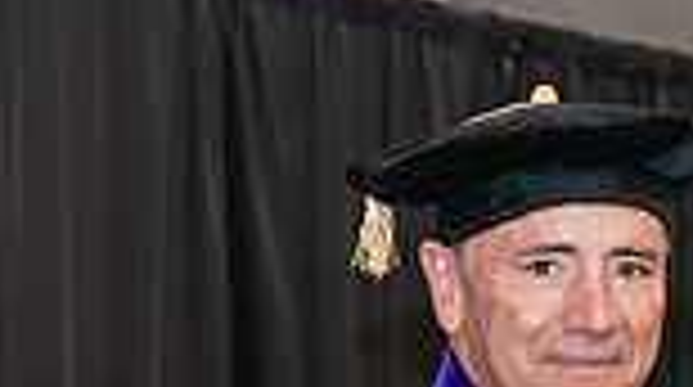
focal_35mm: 261
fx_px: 4788
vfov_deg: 4.6
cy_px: 614
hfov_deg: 8.2
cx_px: 788
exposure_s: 1/125
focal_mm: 66
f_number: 5
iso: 2500
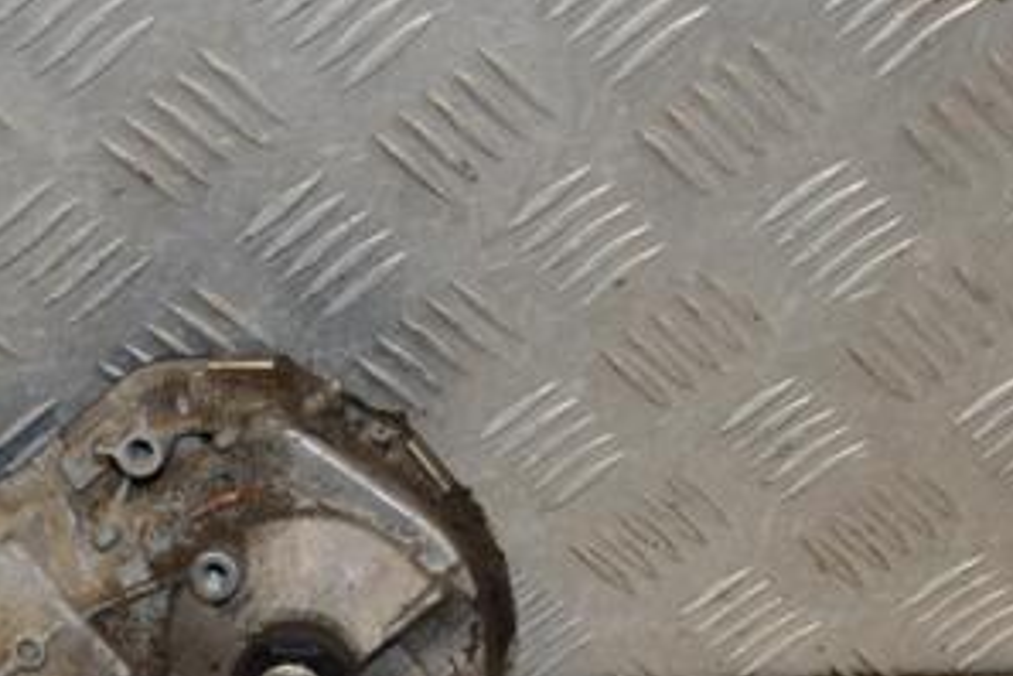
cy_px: 594
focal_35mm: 97
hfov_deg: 20.9
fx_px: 2729
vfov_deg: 14.0
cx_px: 249
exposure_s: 1/200
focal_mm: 32
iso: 800
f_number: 7.1
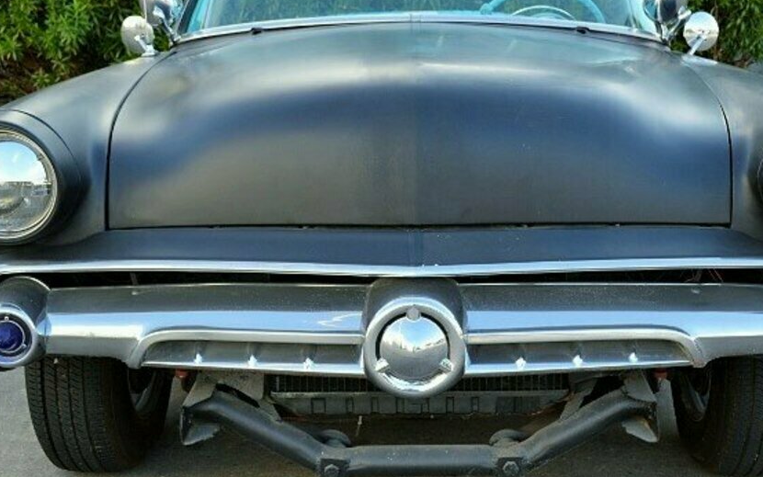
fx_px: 1102
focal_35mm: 53
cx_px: 393
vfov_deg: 24.4
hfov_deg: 38.2
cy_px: 213
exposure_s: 1/125
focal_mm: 24
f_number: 5.6
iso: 200
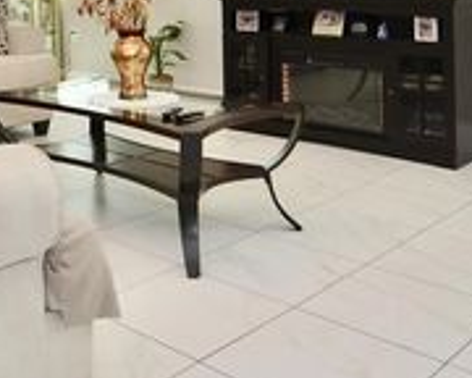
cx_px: 71
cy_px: -32
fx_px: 698
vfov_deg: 27.8
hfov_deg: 35.7
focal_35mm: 50
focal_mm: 10
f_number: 5.6
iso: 200
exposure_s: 1/100
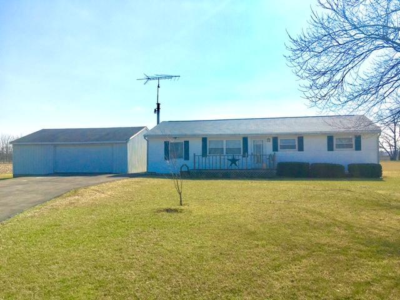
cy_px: 150
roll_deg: +0.1
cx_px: 200
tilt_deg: +2.5
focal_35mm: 29
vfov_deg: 48.2
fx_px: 335
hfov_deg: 61.7
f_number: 2.2
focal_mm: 4.15
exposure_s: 1/4274
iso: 25
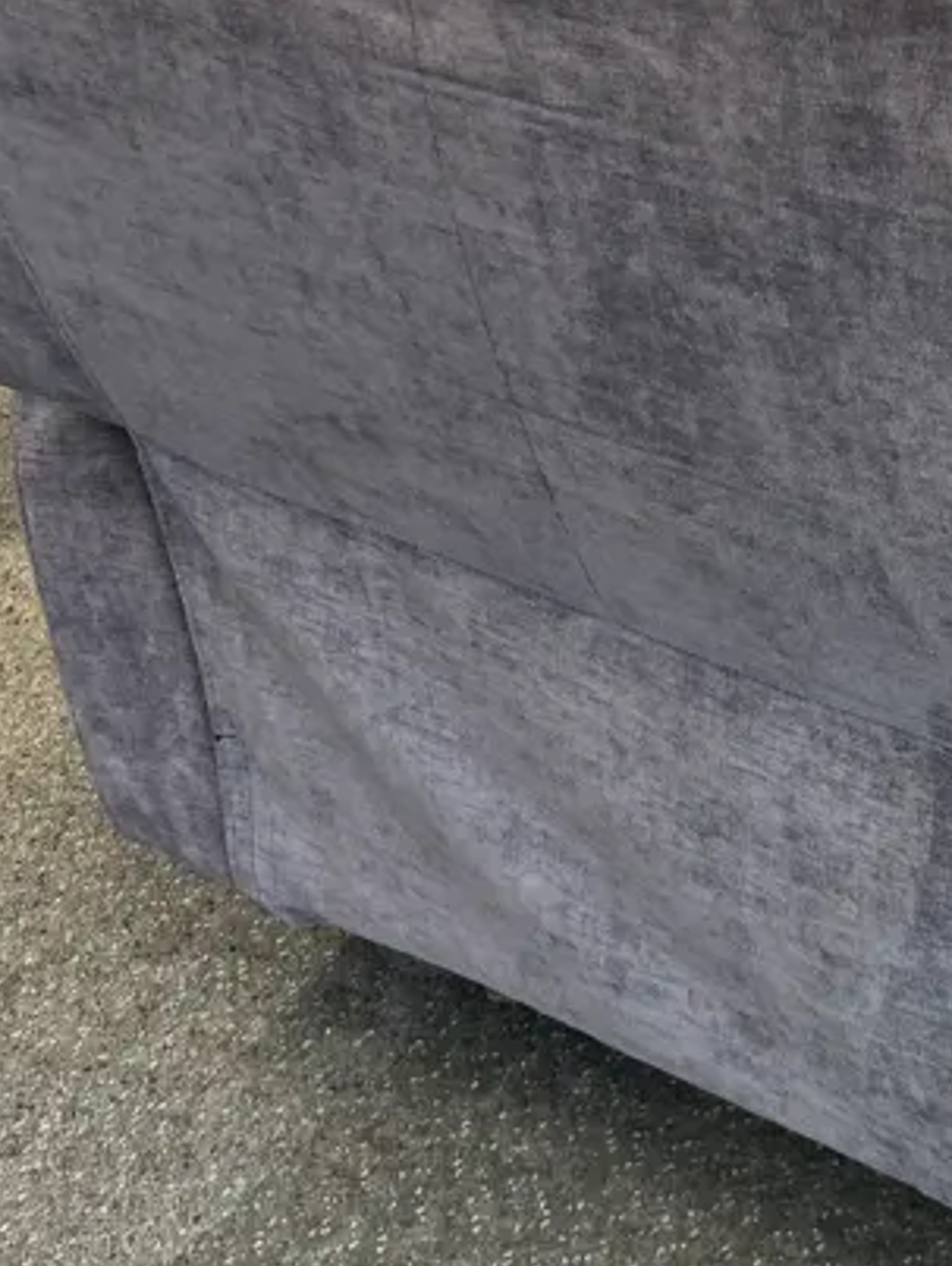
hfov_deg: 21.9
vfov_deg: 29.1
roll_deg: -1.3
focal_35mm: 66
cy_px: 412
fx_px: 2416
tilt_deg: -27.0
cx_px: 801
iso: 125
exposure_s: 1/50
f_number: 1.8
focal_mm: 4.25
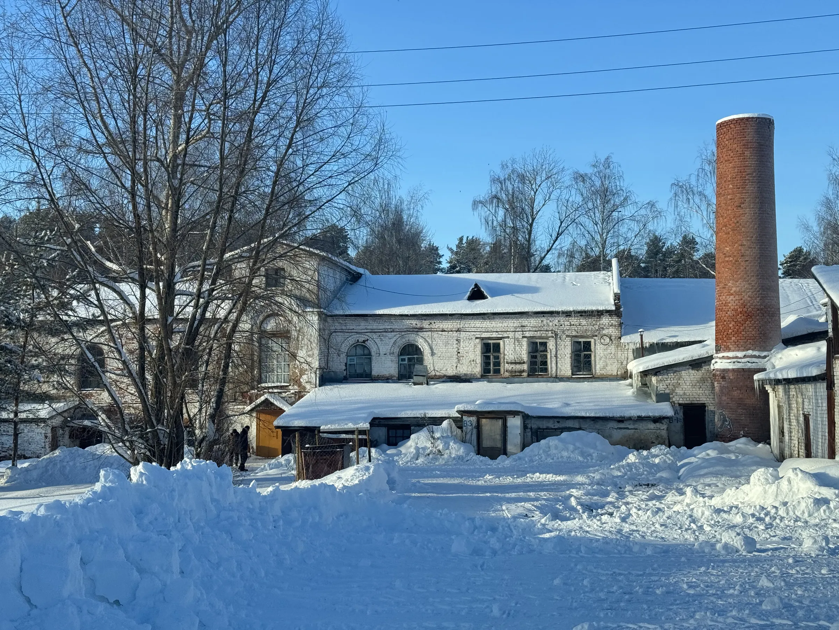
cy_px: 315
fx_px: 1163
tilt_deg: +7.5
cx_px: 420
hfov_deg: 39.7
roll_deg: +3.1
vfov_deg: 30.3
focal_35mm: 48
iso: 64
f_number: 1.78
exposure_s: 1/1637
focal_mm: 6.86
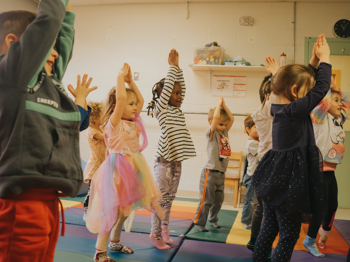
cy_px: 131
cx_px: 175
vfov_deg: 41.8
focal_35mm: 34
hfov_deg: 54.0
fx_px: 344
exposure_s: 1/200
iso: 800
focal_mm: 17
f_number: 2.8
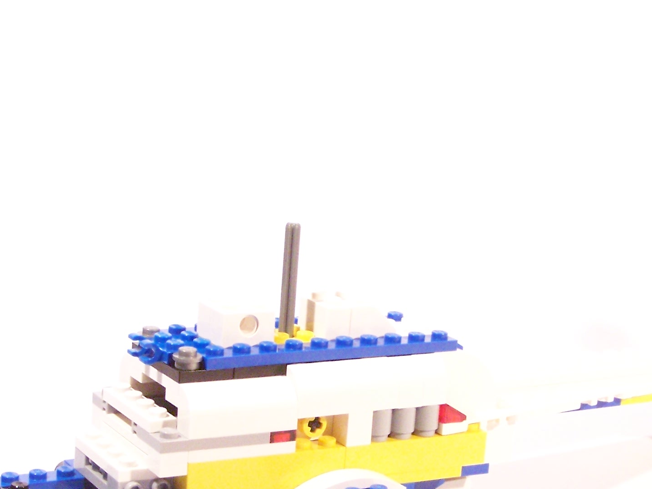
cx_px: 375
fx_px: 1620
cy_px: 383
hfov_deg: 22.7
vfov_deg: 17.0
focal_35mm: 86
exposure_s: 1/20
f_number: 3.6
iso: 400
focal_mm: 8
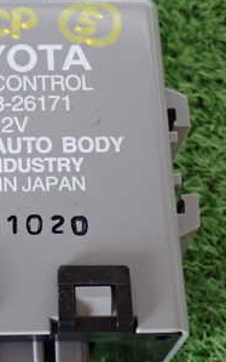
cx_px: 18
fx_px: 1133
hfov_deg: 11.3
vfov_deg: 18.1
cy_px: 197
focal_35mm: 115
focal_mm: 9.65
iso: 640
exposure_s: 1/50
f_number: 3.3
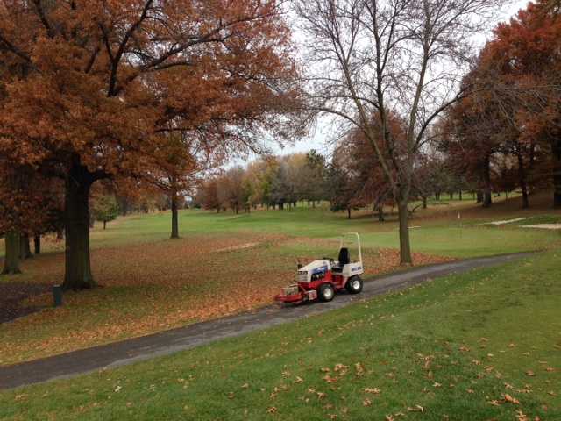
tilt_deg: +0.7
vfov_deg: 42.9
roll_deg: +2.9
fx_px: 535
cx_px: 280
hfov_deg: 55.4
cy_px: 210
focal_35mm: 33
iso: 50
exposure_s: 1/228
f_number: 2.4
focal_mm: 4.12
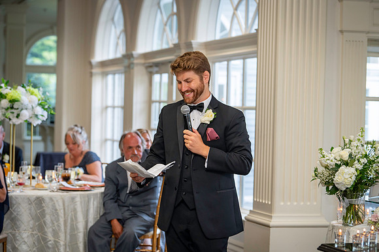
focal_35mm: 95
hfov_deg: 21.5
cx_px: 190
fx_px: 1000
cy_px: 126
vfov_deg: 14.4
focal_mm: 95
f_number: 4
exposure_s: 1/80
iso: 1000
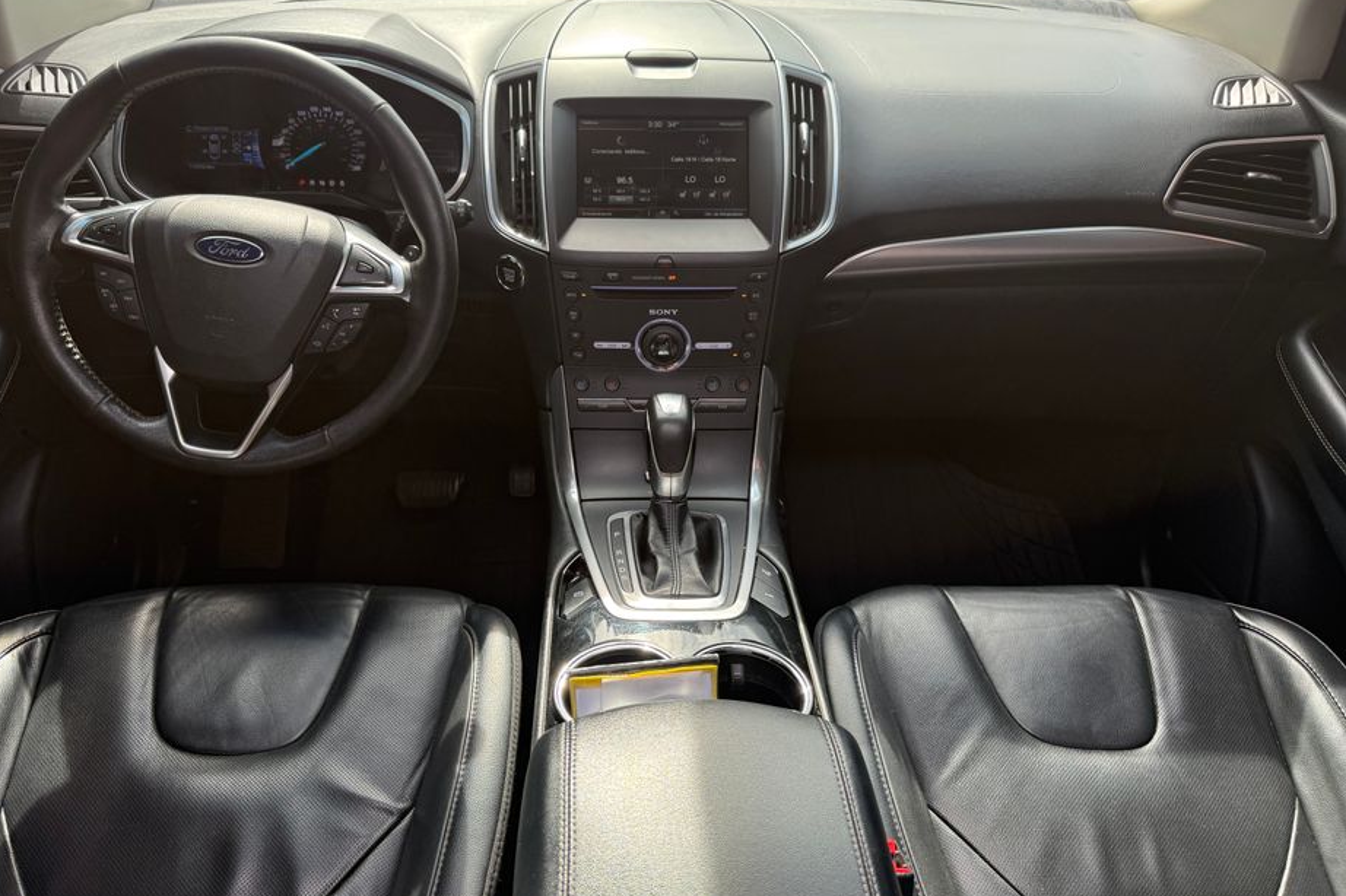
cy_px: 414
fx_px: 972
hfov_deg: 69.4
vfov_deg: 49.5
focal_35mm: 26
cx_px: 647
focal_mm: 6.76
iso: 100
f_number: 1.78
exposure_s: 1/575
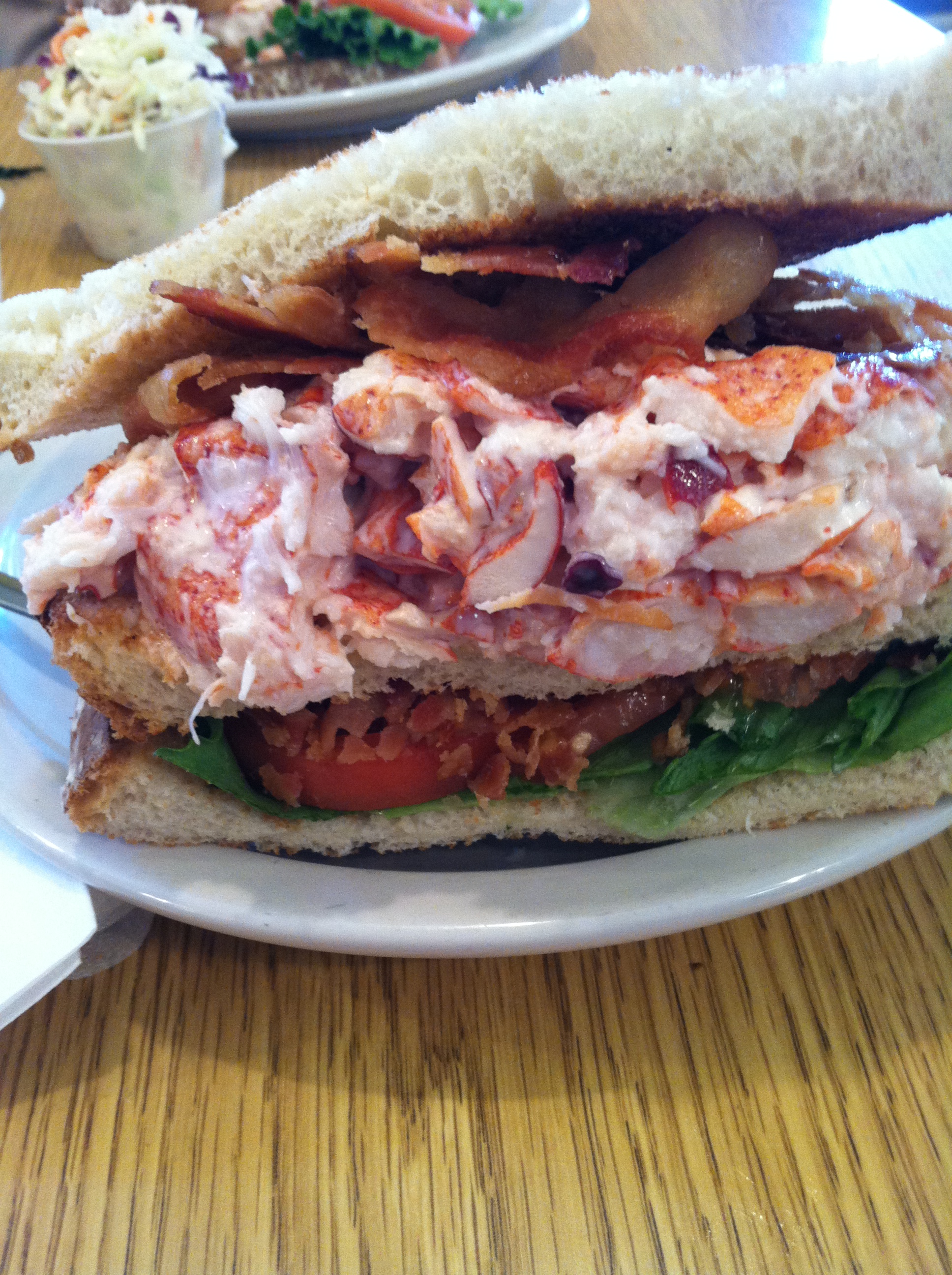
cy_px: 638
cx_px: 476
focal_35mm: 35
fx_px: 1287
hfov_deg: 40.6
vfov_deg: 52.7
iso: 200
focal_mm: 3.85
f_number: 2.8
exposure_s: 1/15
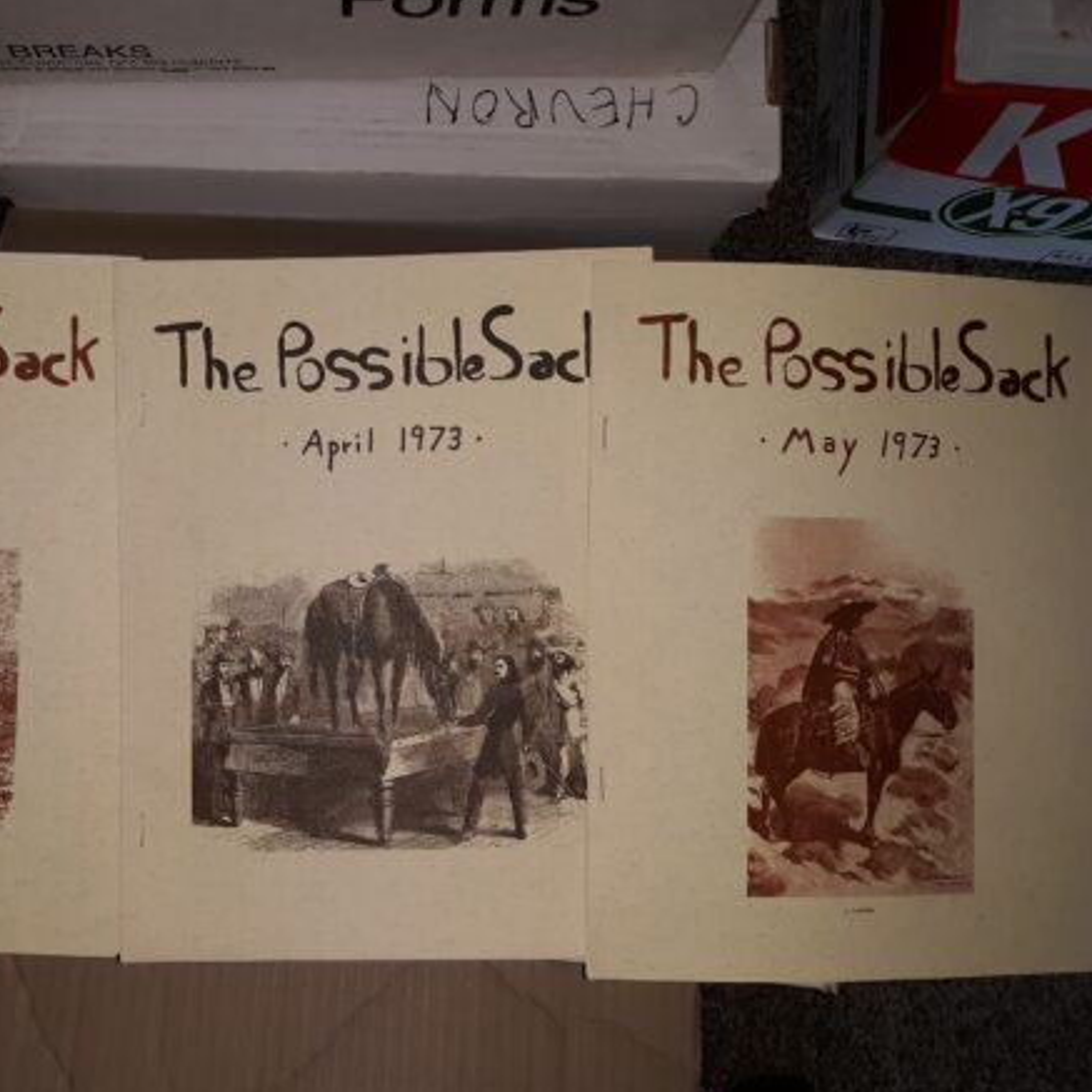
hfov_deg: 47.7
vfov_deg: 48.5
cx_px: 365
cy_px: 550
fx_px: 1213
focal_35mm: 34
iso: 64
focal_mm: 3.7
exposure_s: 1/120
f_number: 1.7
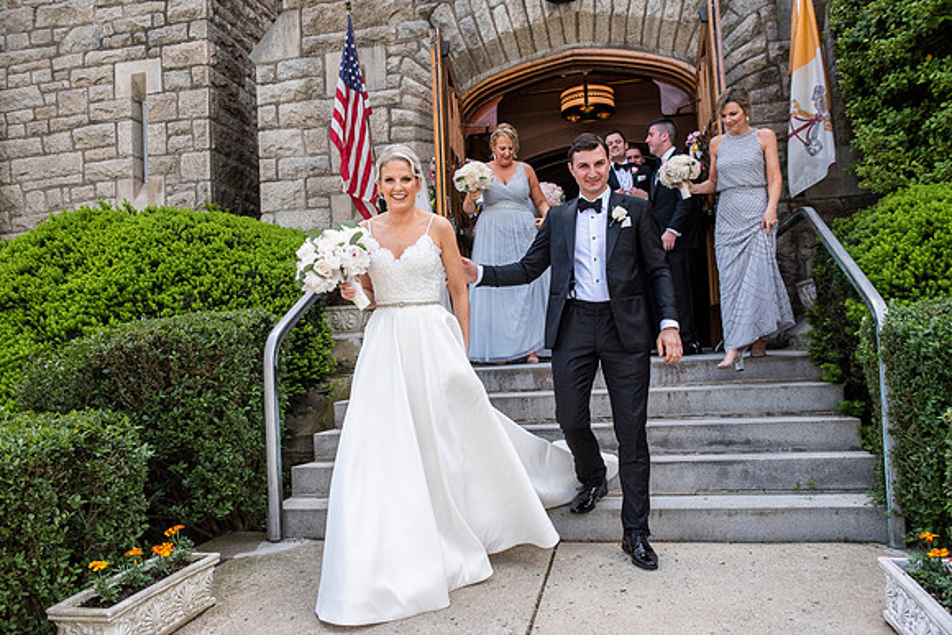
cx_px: 476
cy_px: 318
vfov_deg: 46.4
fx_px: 741
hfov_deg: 65.5
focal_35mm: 28
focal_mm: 28
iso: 1600
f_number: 5
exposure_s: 1/4000
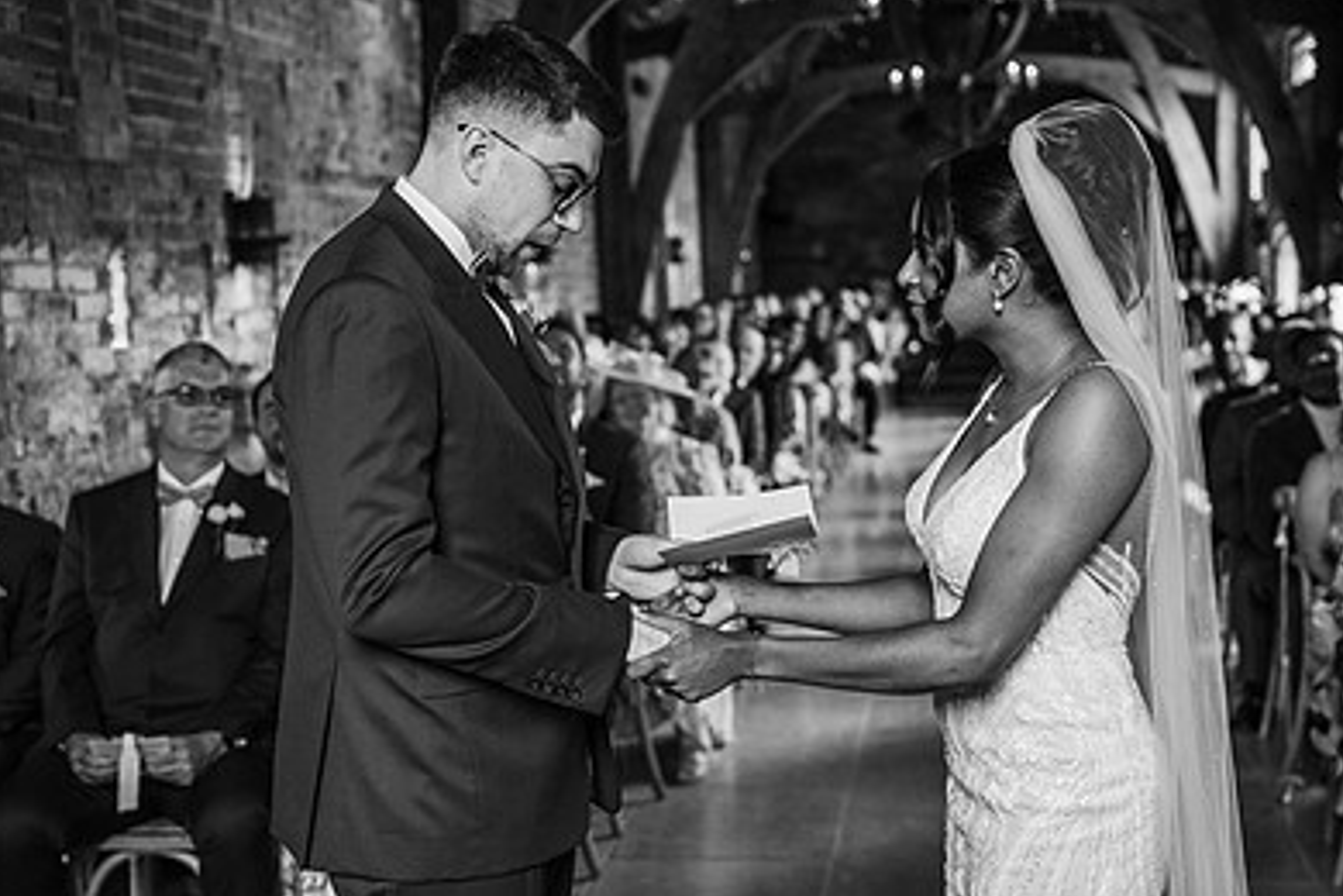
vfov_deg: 26.0
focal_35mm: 52
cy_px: 476
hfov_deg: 38.2
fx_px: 1940
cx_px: 702
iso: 360
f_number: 2.2
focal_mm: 35
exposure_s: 1/200
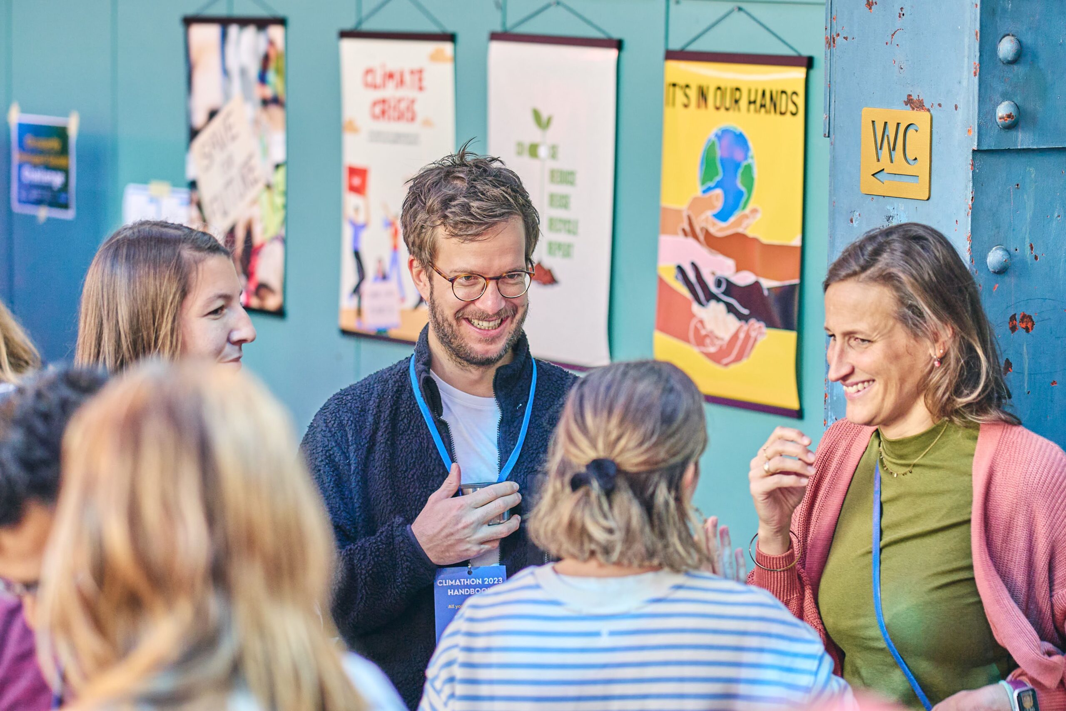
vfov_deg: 10.8
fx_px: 3761
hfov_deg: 16.1
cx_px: 533
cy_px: 356
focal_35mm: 127
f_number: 1.8
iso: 200
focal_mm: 85
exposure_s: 1/100
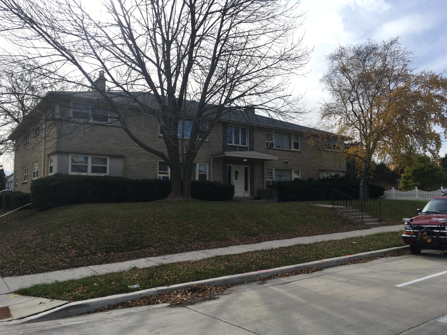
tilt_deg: +4.4
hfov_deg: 61.7
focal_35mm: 29
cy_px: 168
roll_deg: +1.0
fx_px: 374
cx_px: 224
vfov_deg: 48.2
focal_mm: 4.15
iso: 25
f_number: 2.2
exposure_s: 1/1148
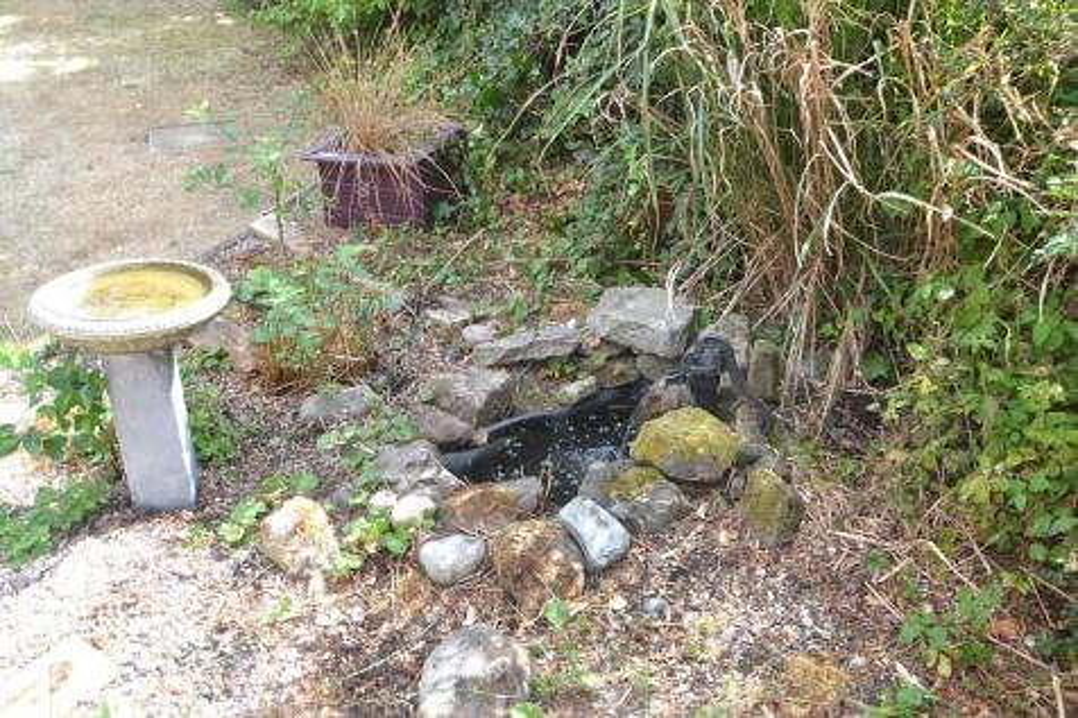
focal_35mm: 36
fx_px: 1078
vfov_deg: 36.8
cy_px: 359
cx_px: 539
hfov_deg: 53.1
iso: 200
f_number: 5.6
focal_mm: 24
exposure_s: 1/125
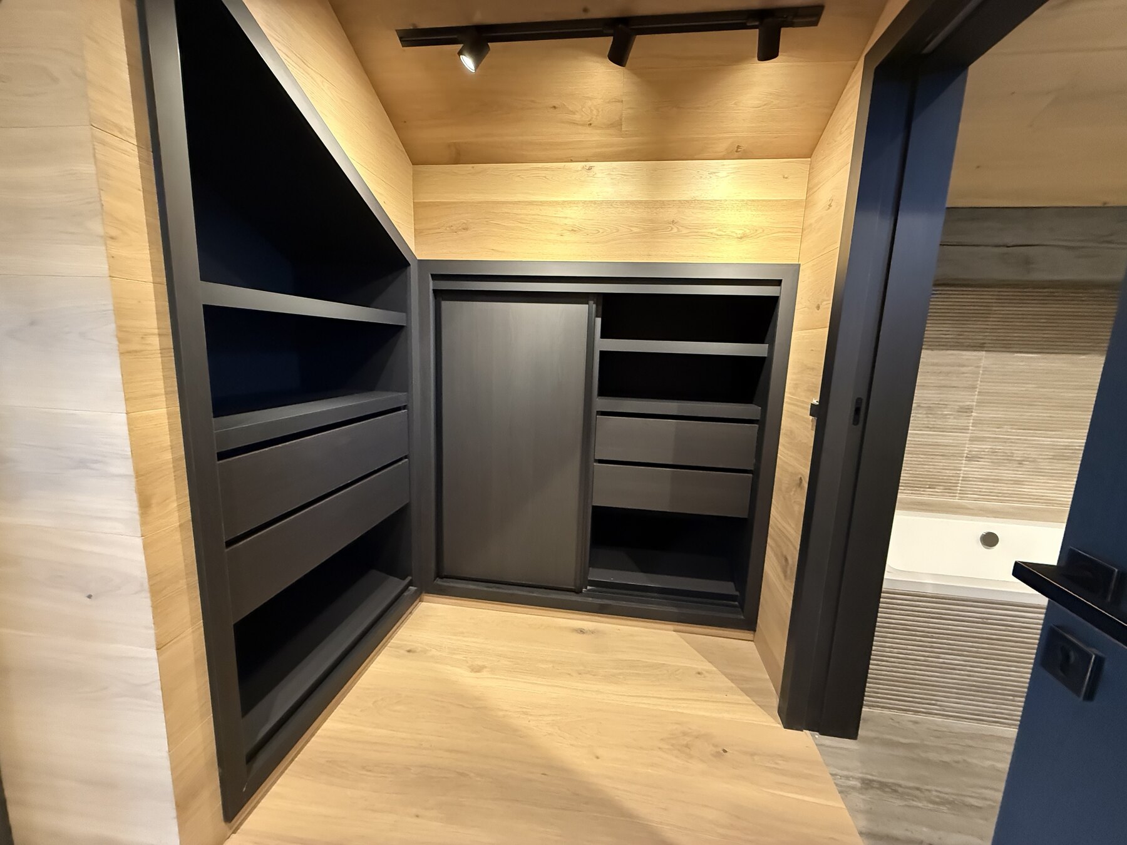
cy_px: 422
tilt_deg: -8.2
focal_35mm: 14
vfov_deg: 85.7
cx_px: 564
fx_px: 456
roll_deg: -1.8
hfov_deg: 102.1
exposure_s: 1/33
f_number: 2.2
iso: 1250
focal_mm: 2.22
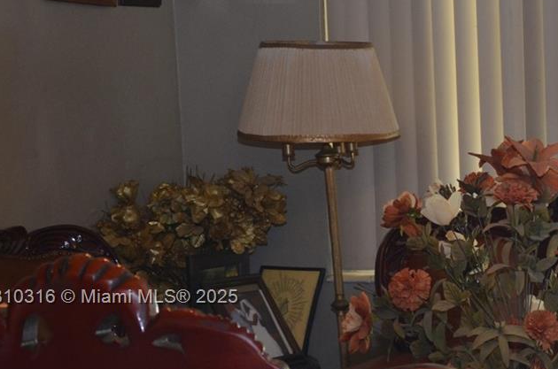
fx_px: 1887
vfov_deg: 11.1
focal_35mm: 122
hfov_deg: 16.2
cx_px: 663
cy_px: 299
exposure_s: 1/60
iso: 560
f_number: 4.2
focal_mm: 32
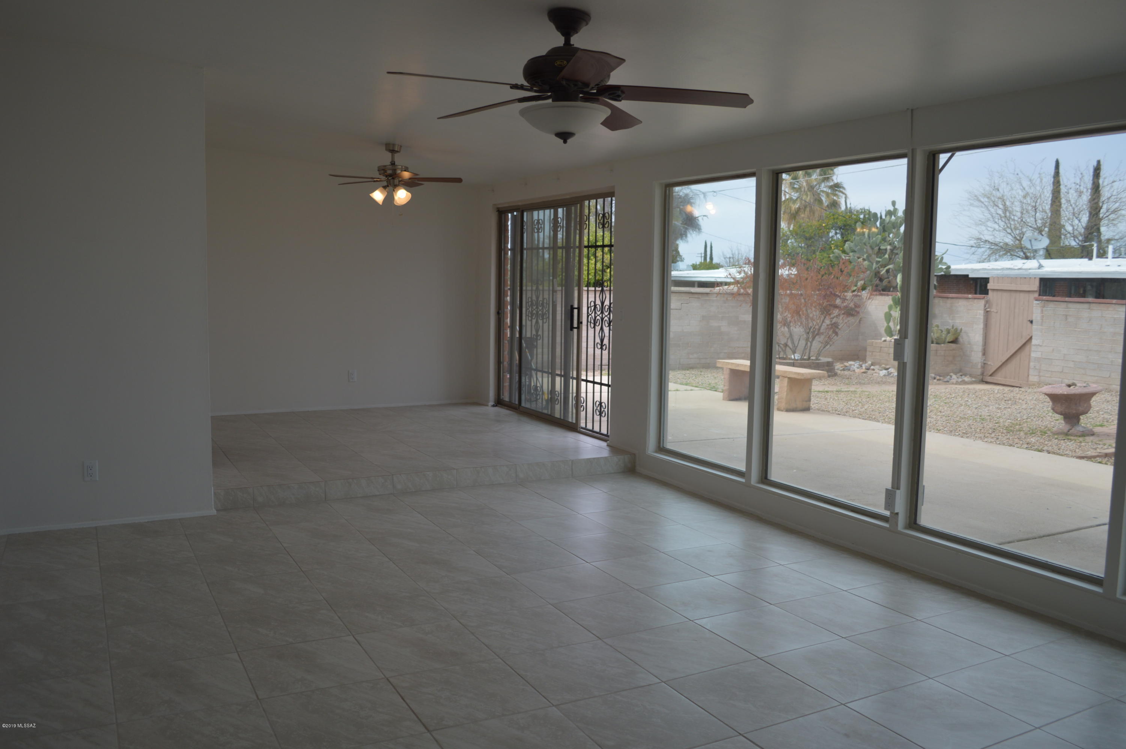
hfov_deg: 67.4
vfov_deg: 47.8
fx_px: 844
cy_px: 374
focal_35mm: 27
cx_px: 563
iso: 100
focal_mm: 18
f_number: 3.5
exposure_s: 1/400
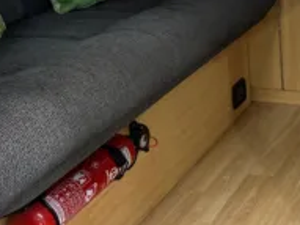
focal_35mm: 68
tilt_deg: -18.5
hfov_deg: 24.9
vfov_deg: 21.1
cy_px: 18
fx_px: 589
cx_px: 388
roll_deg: -0.4
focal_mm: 5.7
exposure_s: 1/50
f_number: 1.5
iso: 100
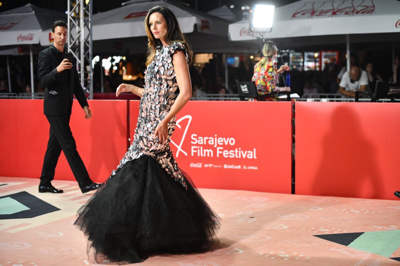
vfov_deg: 19.5
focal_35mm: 70
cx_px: 200
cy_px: 133
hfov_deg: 28.8
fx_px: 778
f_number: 2.8
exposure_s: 1/1250
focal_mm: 70
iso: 2500
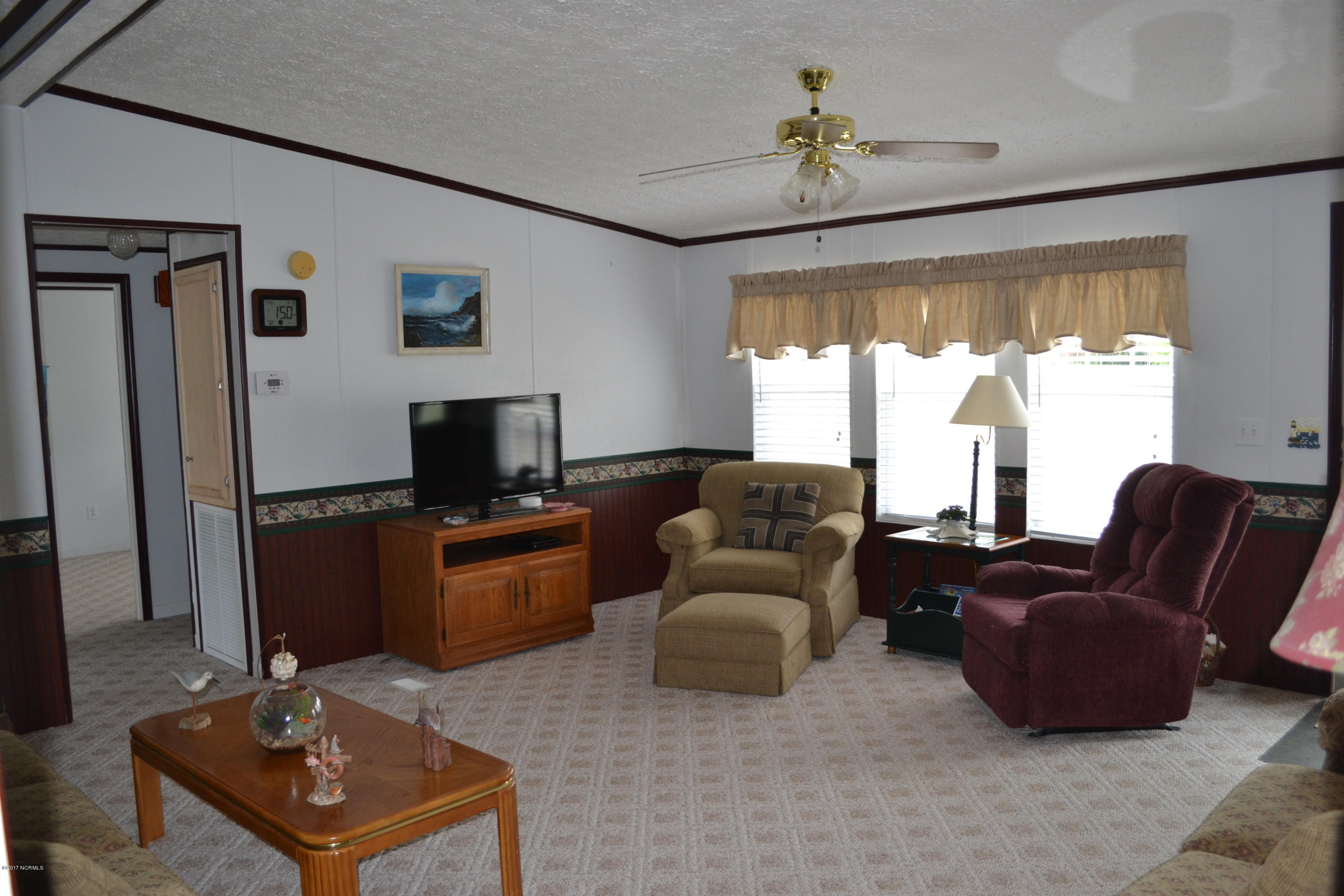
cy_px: 448
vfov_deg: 47.9
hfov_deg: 67.4
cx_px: 672
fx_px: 1008
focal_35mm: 27
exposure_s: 1/100
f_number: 4
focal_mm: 18
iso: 400
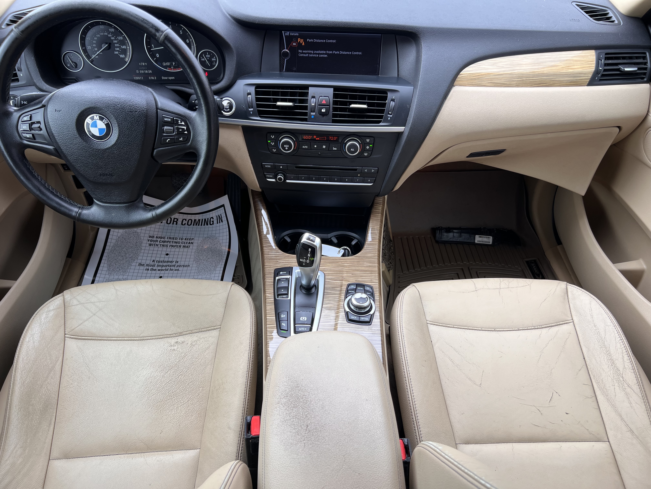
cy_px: 244
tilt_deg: -45.0
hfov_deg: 67.3
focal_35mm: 26
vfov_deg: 53.1
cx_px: 326
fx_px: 489
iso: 32
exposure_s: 1/121
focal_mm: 5.7
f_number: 1.5
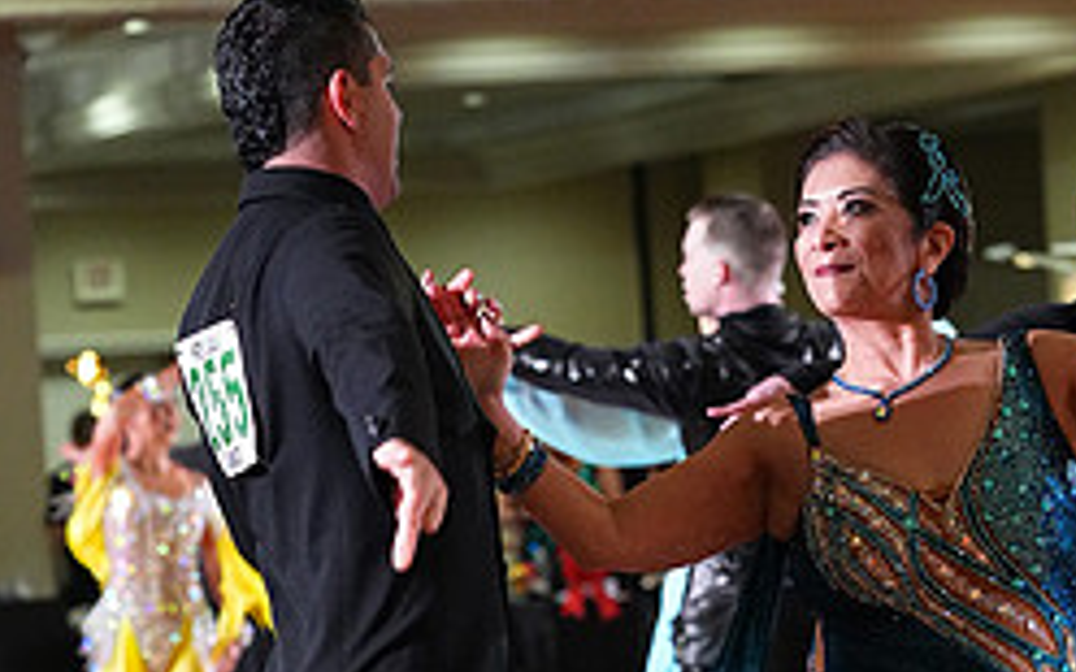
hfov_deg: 8.8
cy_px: 1001
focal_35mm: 238
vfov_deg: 5.5
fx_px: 6979
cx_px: 592
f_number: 4.5
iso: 6400
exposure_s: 1/400
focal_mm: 100
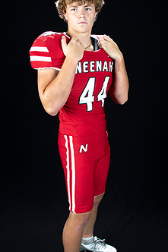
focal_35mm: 38
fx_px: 266
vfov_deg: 50.7
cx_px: 89
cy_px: 134
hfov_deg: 35.0
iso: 320
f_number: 9
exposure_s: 1/160
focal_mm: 28
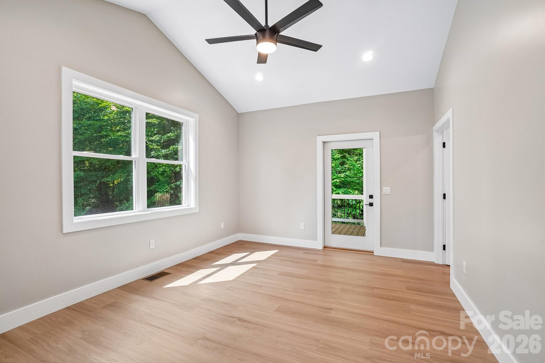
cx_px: 272
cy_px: 182
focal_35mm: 15
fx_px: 227
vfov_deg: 77.3
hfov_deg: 100.4
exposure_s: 1/30
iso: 250
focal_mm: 10
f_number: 8
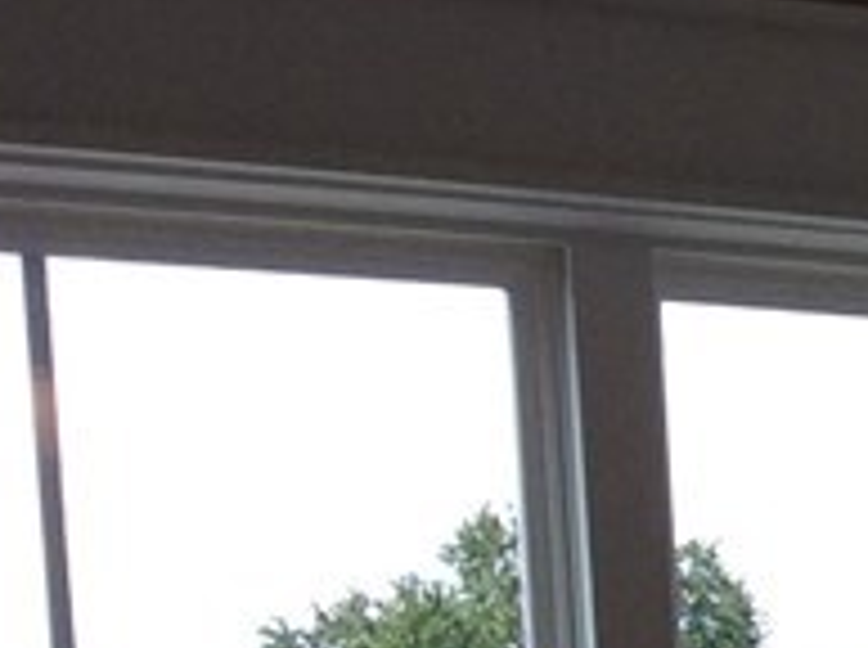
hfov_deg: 10.8
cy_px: 1431
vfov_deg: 8.2
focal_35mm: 170
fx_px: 4255
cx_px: 1646
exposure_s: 1/353
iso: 32
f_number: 2.4
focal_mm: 3.3
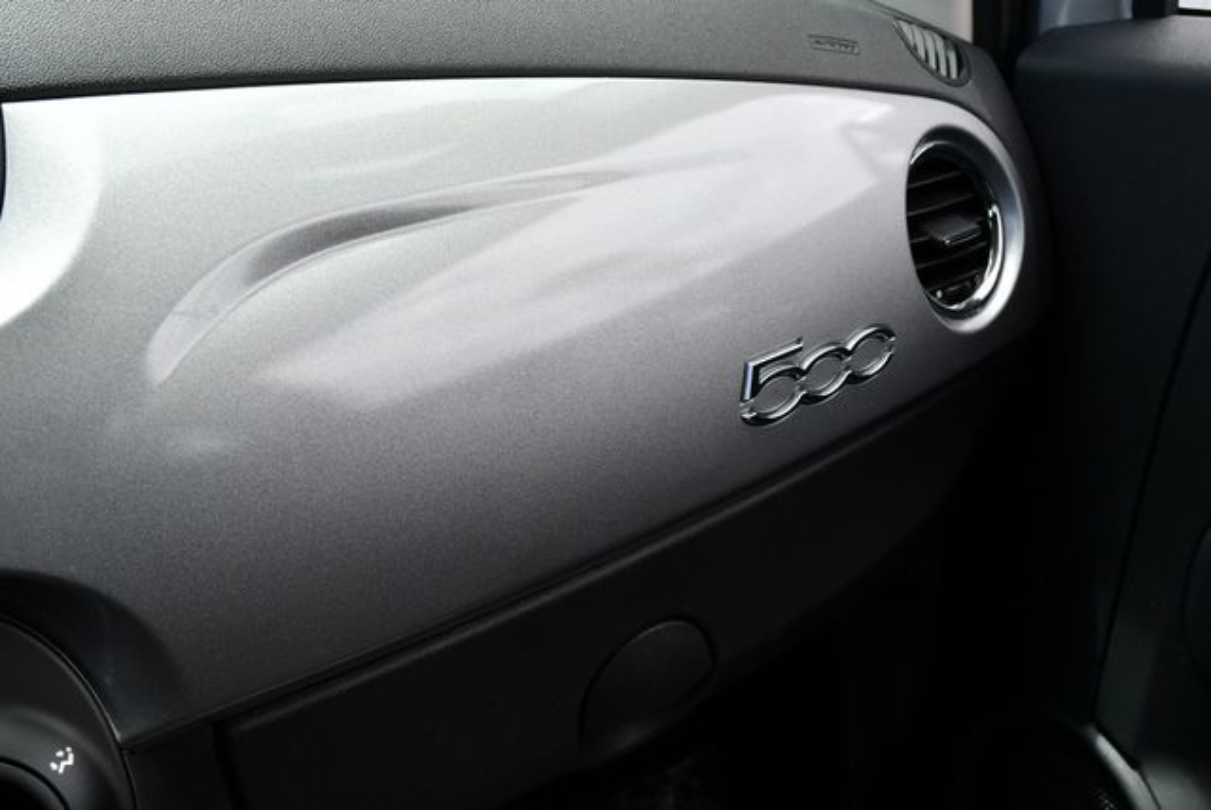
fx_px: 1212
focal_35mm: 36
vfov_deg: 36.9
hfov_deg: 53.1
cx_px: 606
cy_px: 405
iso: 200
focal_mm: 18
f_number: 7.1
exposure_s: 1/250
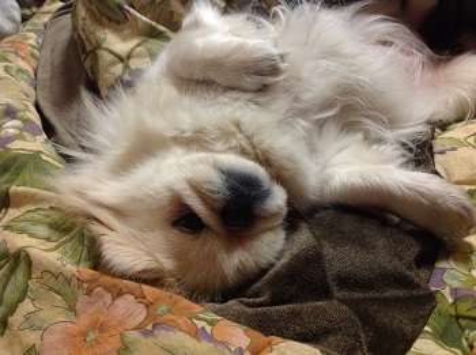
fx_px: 480
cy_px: 178
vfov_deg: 40.6
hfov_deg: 52.7
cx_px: 238
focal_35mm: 35
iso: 250
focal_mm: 4.28
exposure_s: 1/15
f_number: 2.4
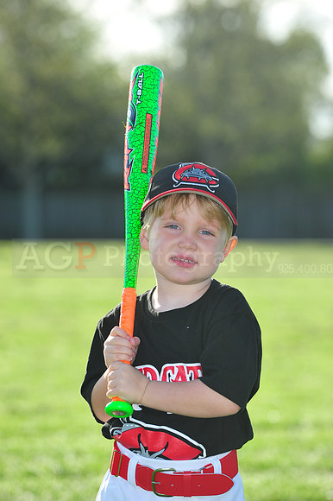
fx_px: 2778
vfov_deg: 10.3
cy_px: 250
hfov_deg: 6.9
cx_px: 166
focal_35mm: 200
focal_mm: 200
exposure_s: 1/500
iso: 400
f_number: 7.1
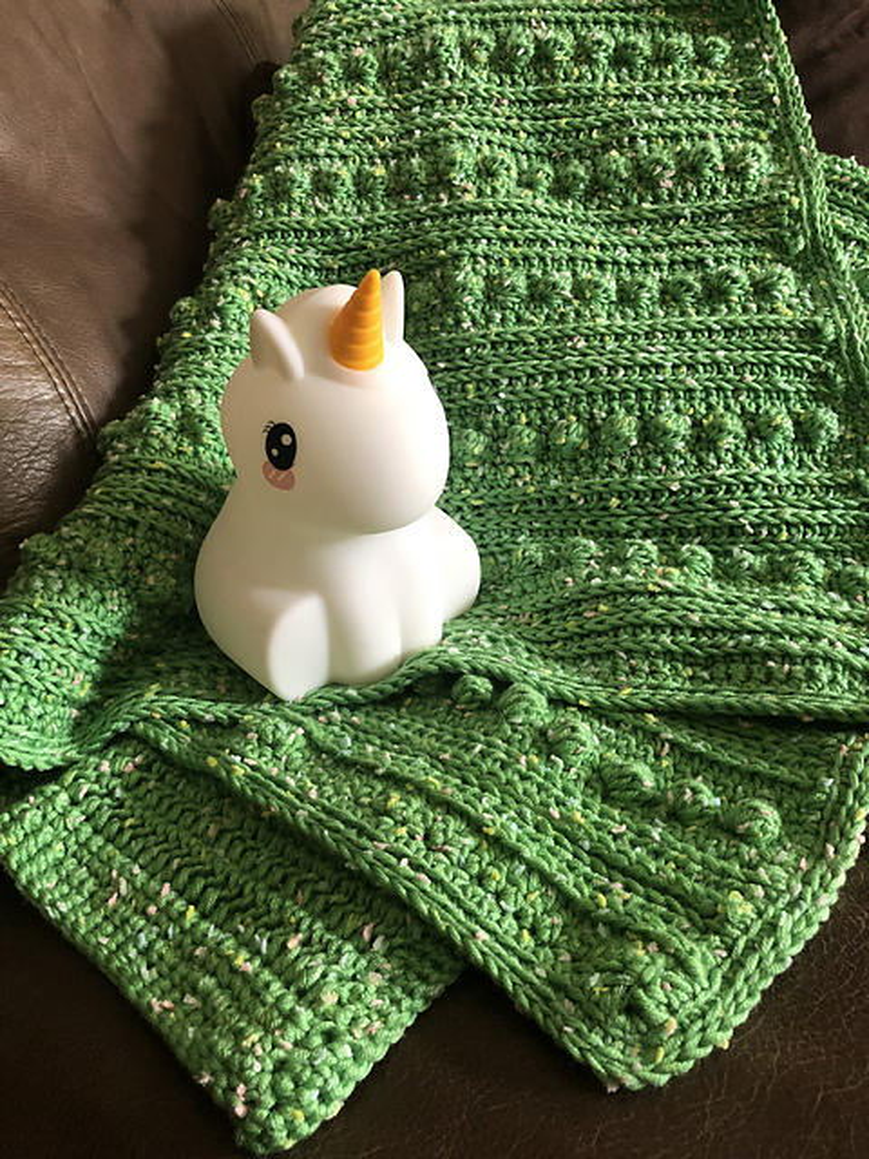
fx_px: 937
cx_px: 434
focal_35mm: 28
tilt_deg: -28.3
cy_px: 580
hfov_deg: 49.7
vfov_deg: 63.4
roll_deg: +0.6
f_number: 1.8
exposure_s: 1/15
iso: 100
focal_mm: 4
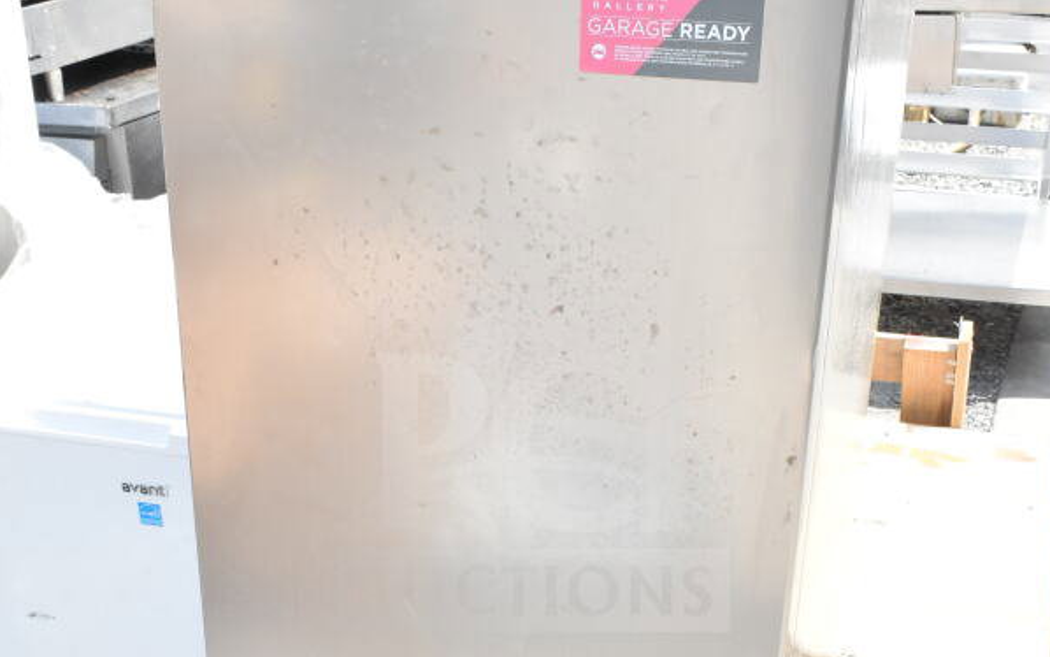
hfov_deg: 37.7
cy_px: 492
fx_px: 1539
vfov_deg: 23.8
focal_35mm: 54
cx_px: 532
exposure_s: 1/500
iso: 1600
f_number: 13
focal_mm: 23
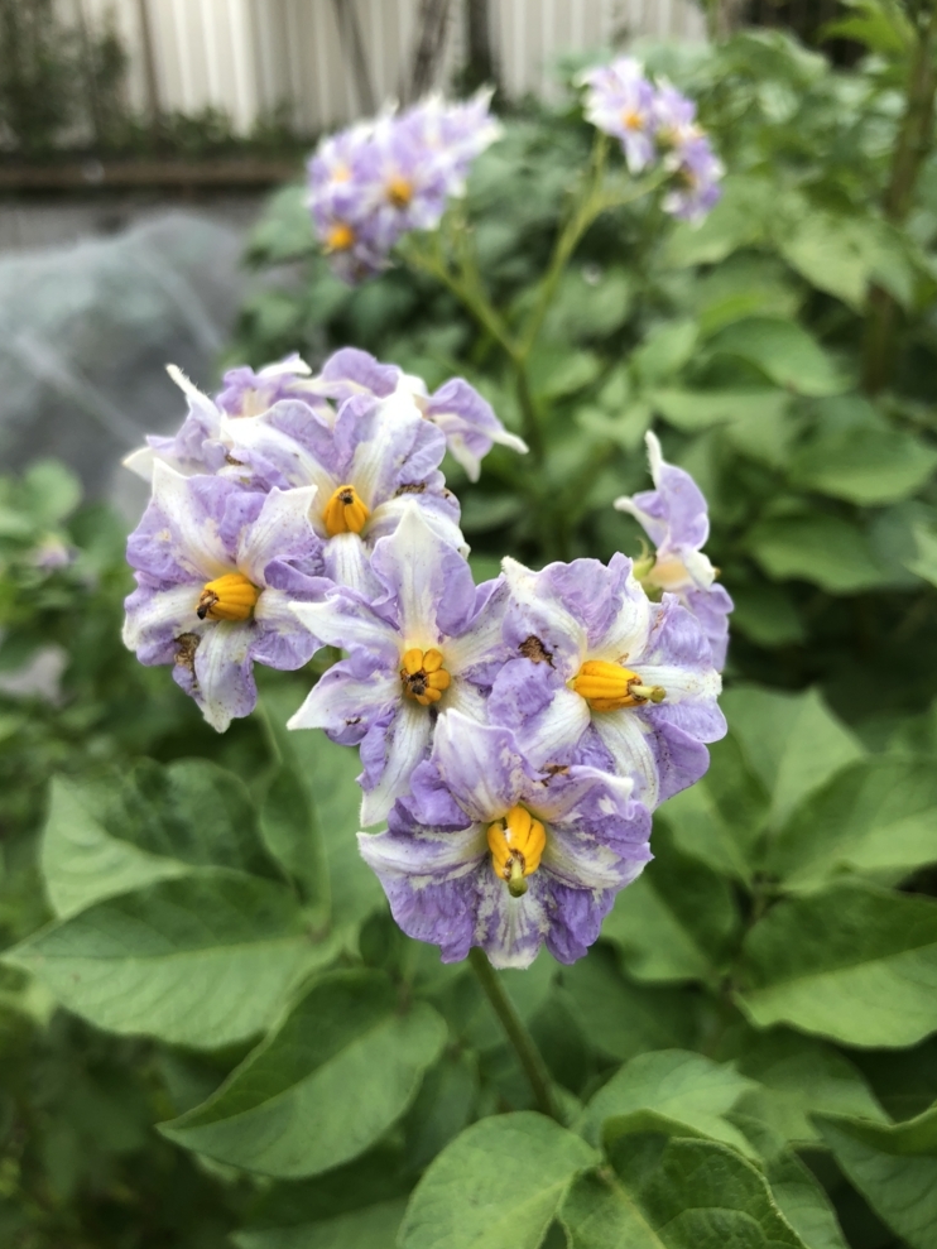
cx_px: 463
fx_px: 1046
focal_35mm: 29
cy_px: 605
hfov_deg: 48.2
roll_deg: +0.2
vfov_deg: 61.6
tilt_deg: -23.8
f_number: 1.8
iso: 20
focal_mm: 3.99
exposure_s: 1/120
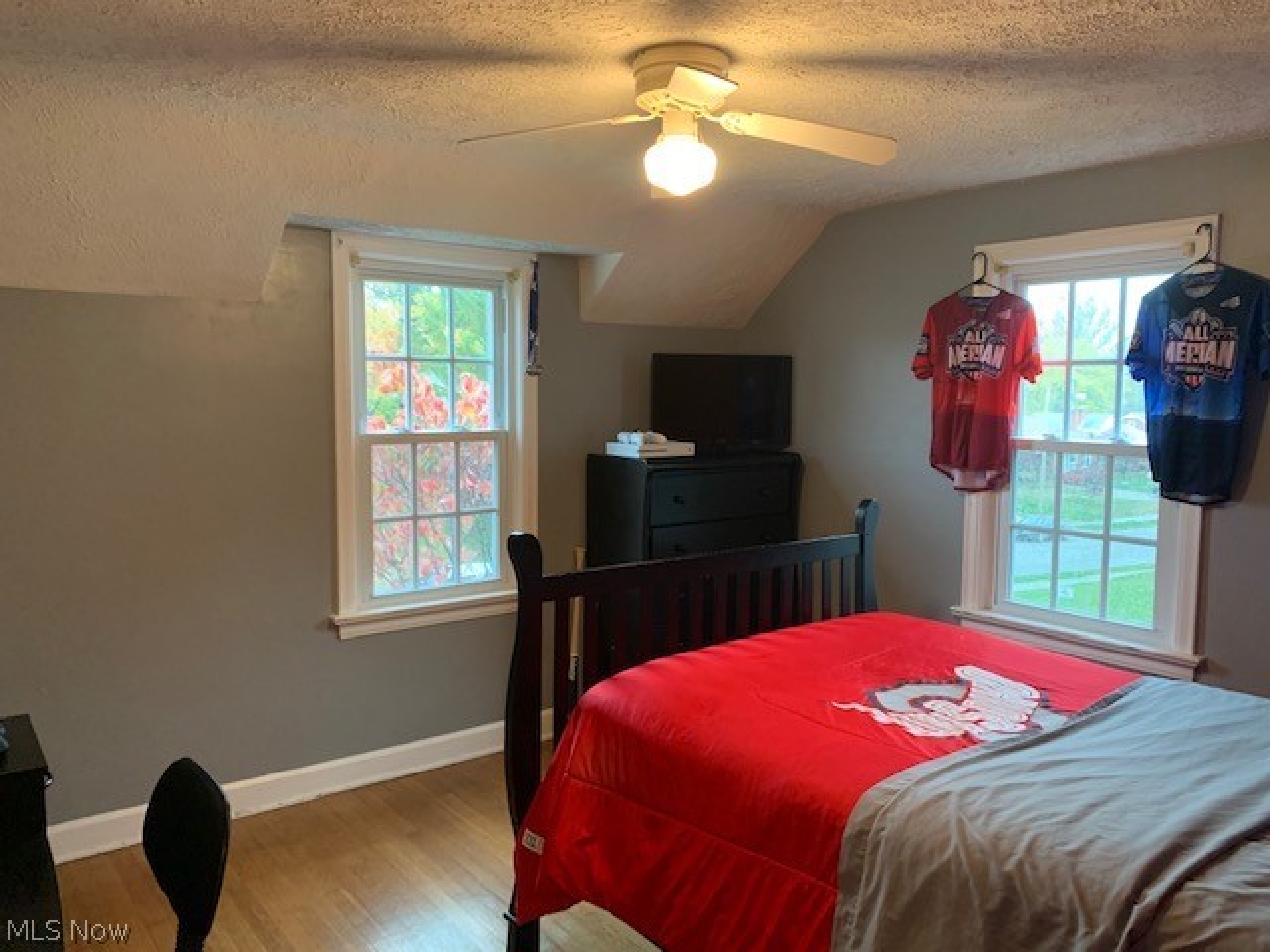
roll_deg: -0.5
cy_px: 476
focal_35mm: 26
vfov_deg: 53.1
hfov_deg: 67.3
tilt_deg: -3.0
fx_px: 954
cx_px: 635
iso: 250
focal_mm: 4.25
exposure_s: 1/40
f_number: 1.8
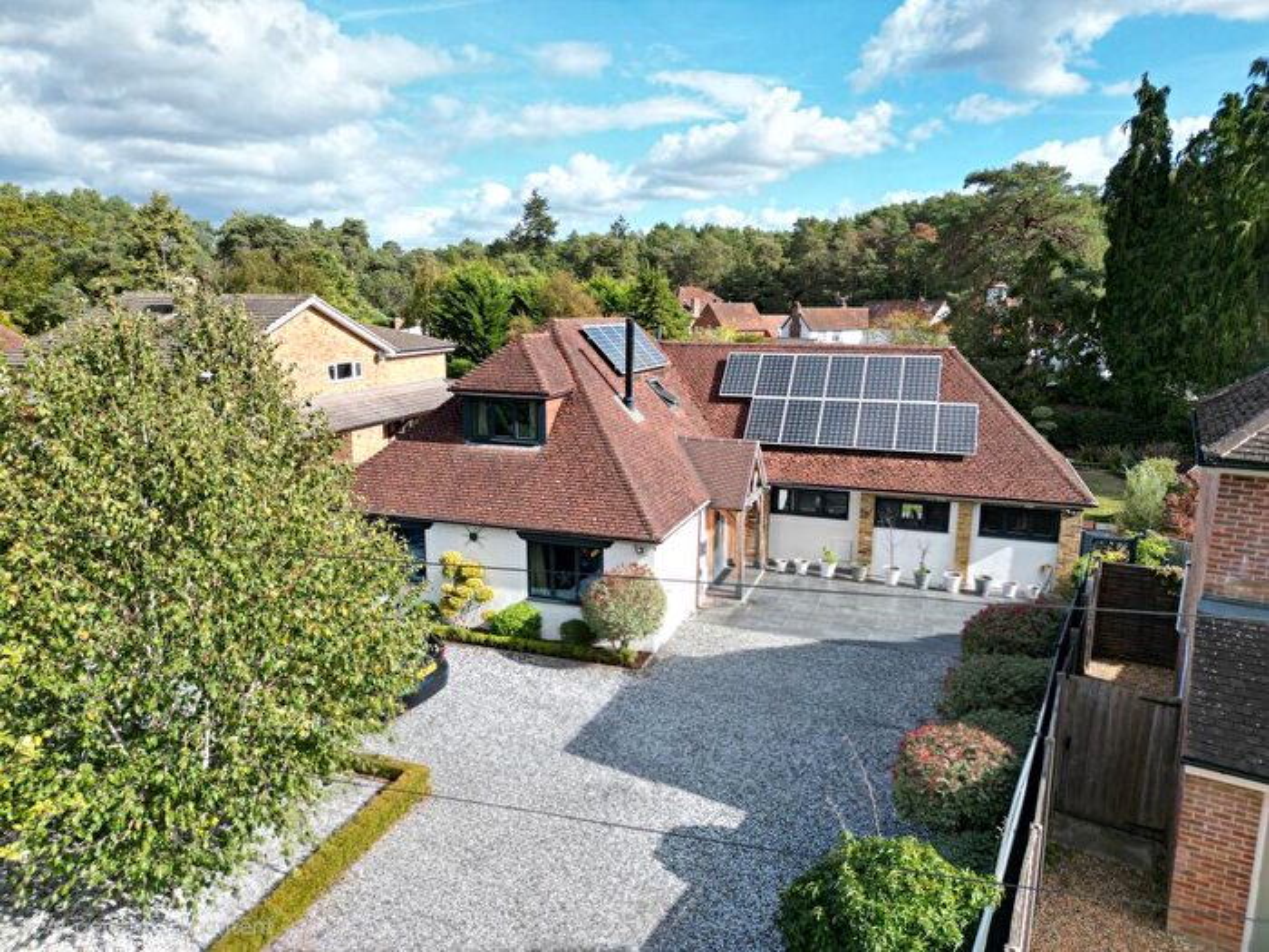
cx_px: 634
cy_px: 476
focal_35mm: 24
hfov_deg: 71.6
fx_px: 880
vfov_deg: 56.8
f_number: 1.7
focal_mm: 6.72
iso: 100
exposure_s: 1/2000
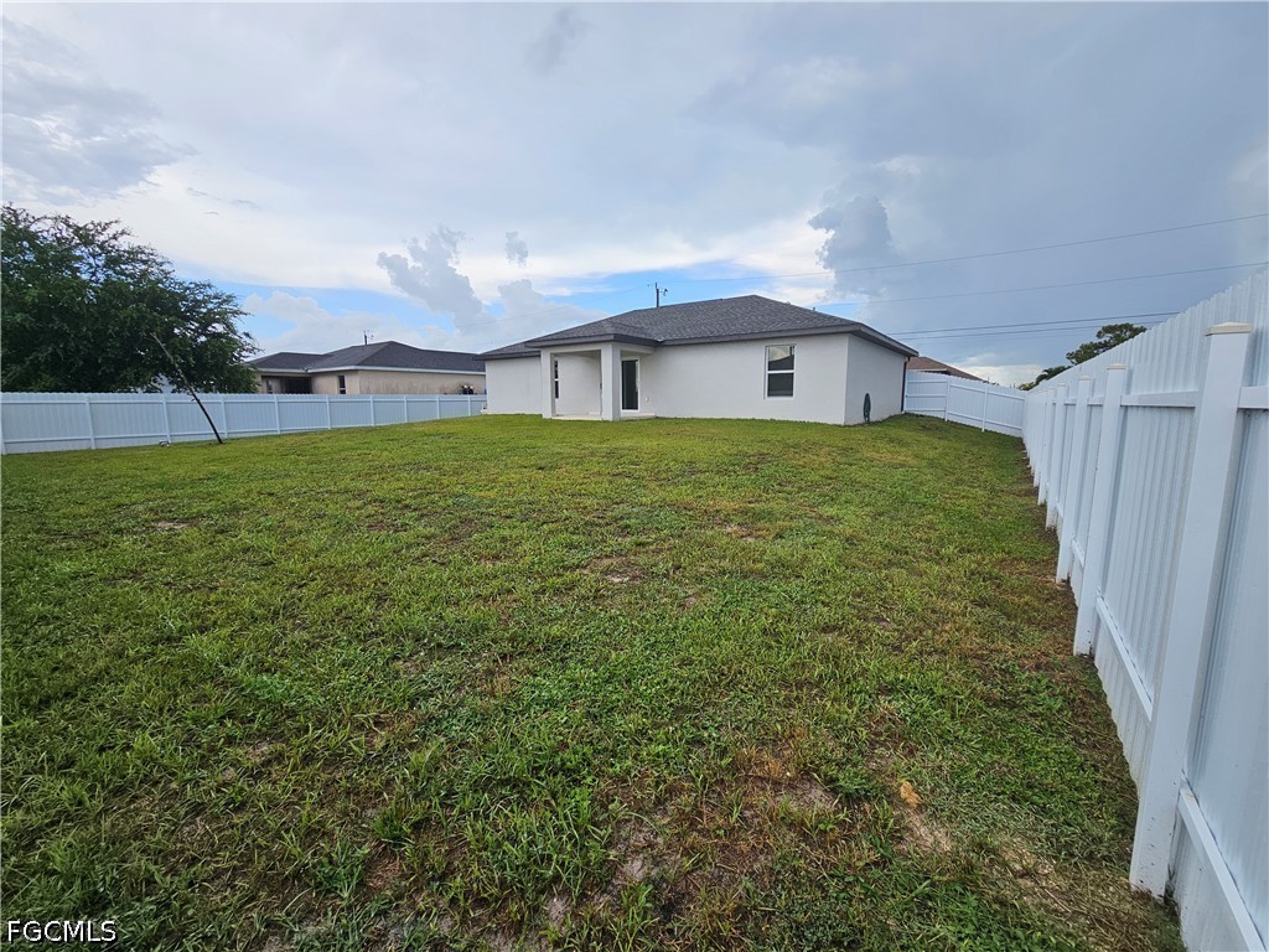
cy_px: 476
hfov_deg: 106.2
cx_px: 634
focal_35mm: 13
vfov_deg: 89.9
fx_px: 477
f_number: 2.2
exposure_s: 1/1005
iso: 50
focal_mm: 2.2
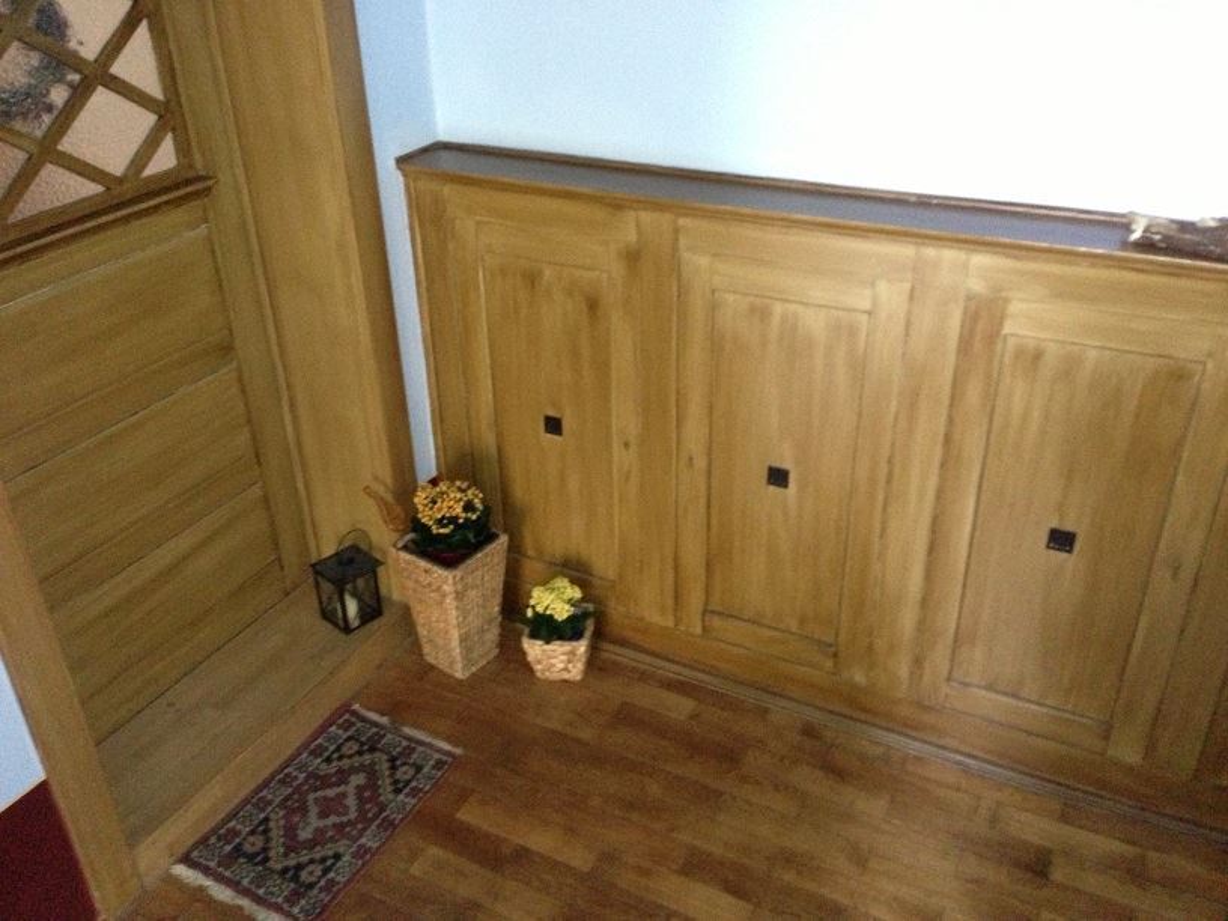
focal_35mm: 33
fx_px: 1171
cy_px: 460
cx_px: 614
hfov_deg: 55.4
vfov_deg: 42.9
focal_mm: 4.13
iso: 800
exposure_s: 1/16
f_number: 2.4
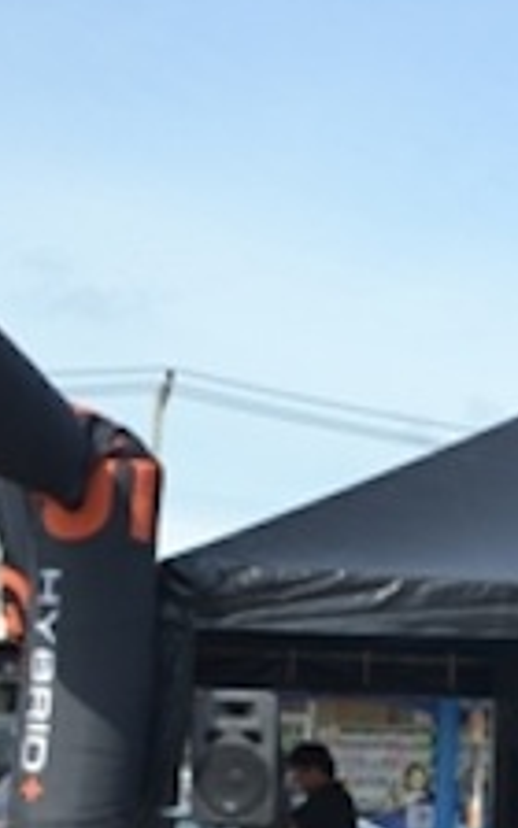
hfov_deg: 14.7
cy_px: 684
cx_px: 799
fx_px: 1852
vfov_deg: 24.7
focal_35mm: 82
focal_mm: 20
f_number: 7.1
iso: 100
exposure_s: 1/250
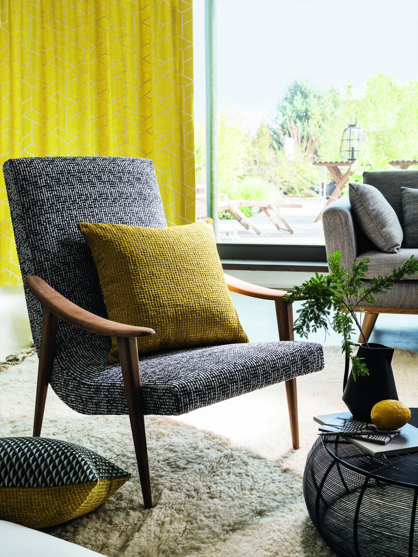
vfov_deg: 43.9
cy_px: 278
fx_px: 692
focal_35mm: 43
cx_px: 209
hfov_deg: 33.6
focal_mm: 55
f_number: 11
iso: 200
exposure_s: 1/13
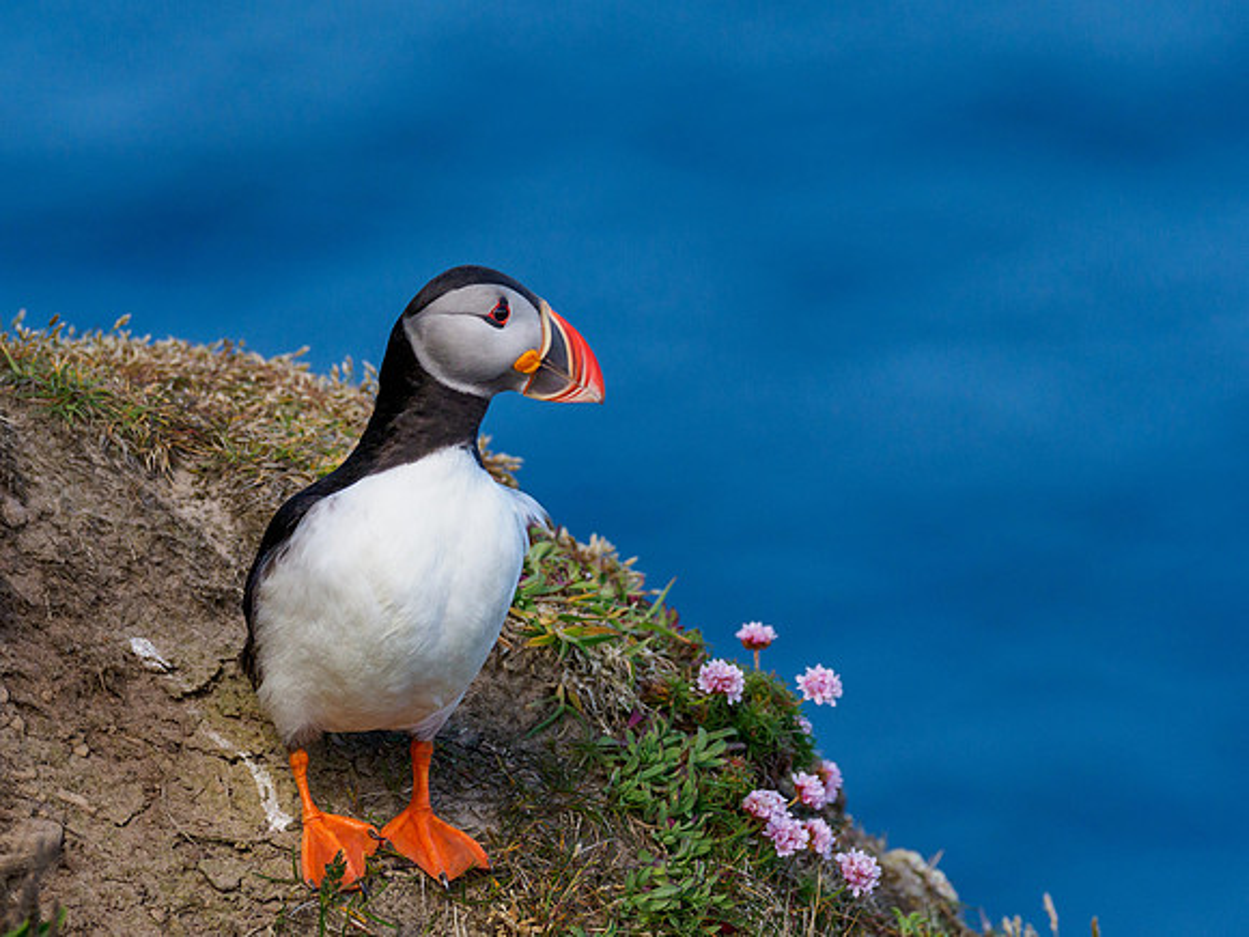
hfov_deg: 2.9
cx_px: 603
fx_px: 25070
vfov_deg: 2.1
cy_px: 395
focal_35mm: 695
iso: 640
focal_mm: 300
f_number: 4.5
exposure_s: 1/2500
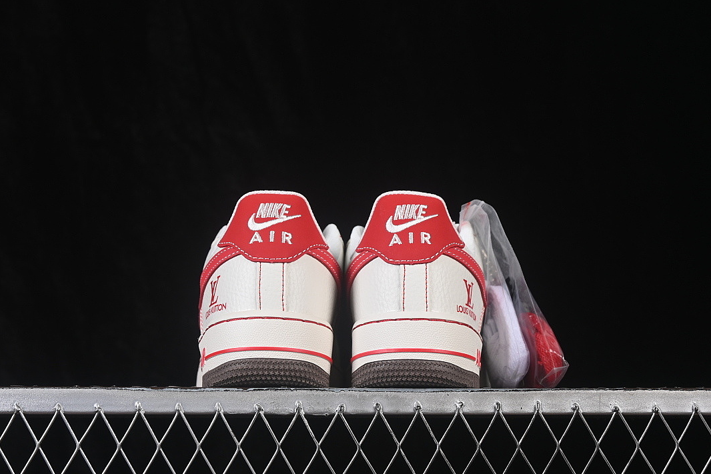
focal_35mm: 76
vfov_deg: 18.0
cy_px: 238
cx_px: 356
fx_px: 1501
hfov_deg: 26.6
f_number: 8
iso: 160
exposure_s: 1/80
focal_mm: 50
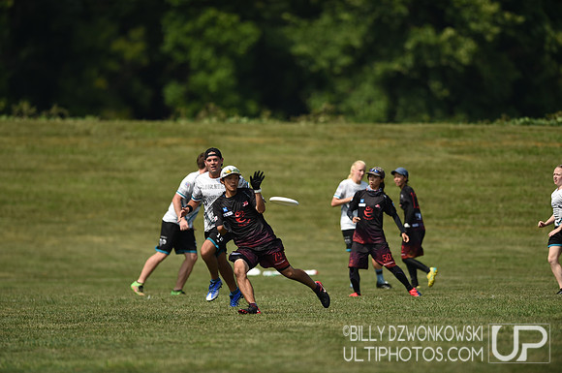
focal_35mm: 400
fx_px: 6236
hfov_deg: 5.2
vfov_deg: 3.4
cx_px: 281
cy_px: 186
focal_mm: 400
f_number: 4
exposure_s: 1/2500
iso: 100
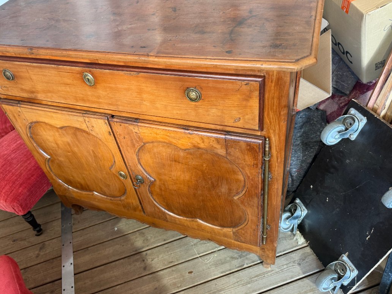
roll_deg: +11.3
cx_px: 167
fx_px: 317
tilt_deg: -40.4
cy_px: 128
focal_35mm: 28
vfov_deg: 49.6
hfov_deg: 63.1
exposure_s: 1/50
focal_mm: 6.76
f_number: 1.78
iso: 160
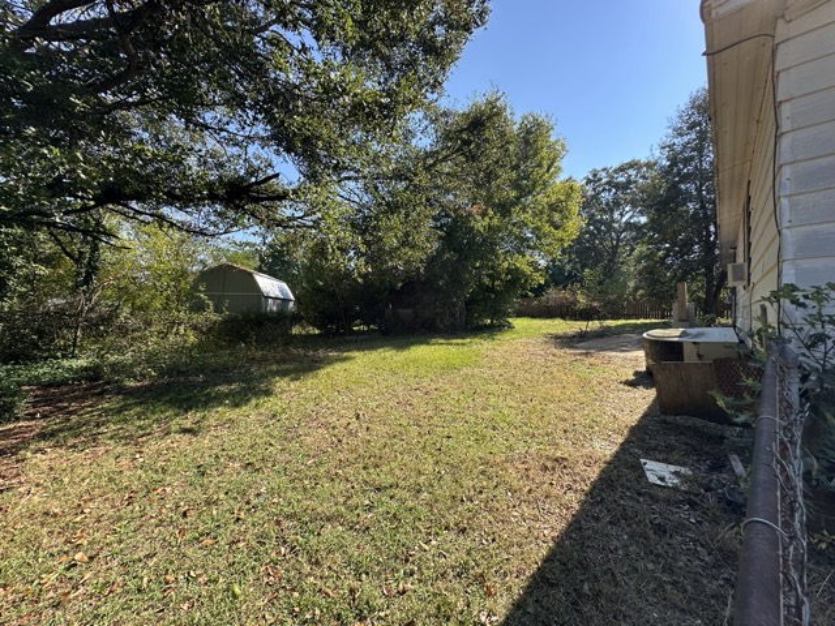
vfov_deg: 85.7
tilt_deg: +0.6
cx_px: 418
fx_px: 338
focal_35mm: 14
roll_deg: -0.9
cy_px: 313
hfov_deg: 102.1
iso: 40
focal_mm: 2.22
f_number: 2.2
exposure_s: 1/636
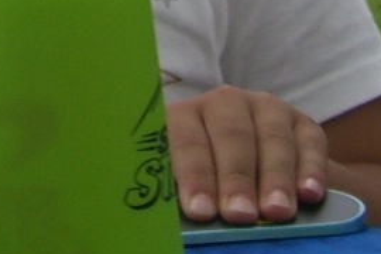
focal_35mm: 234
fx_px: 2476
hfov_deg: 8.7
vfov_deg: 5.6
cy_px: -381
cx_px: -44
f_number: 2.7
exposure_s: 1/200
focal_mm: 6.2
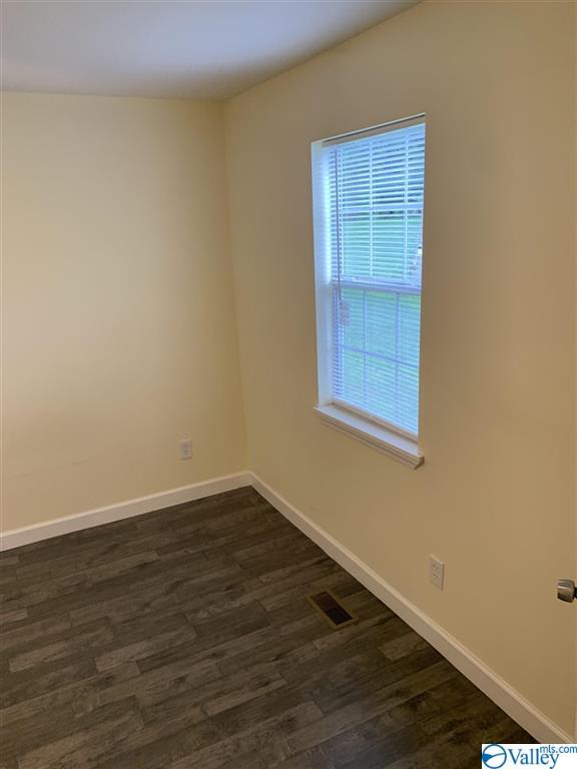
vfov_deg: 67.3
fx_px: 578
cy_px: 384
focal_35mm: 26
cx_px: 288
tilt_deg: -14.2
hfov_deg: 53.1
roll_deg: +3.0
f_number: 1.8
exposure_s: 1/60
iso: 100
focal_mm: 4.25
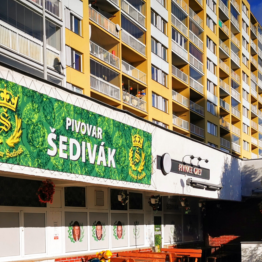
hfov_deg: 28.5
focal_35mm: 60
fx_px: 514
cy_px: 236
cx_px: 101
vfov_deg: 27.6
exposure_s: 1/5435
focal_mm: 5.56
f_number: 1.6
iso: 50
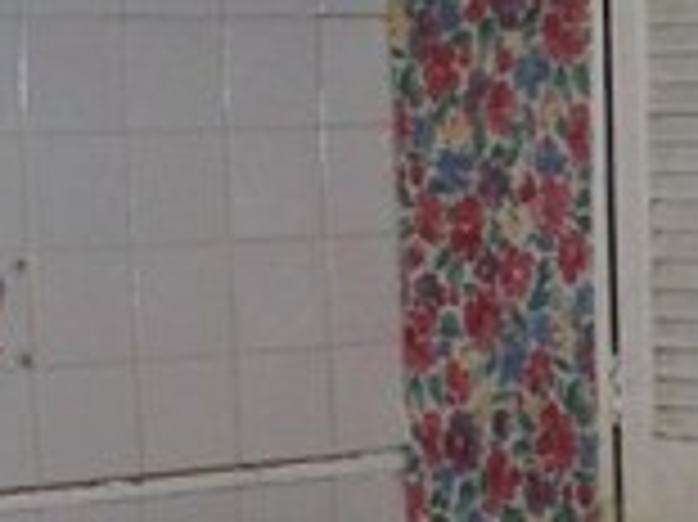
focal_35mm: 153
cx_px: 919
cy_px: 486
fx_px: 3083
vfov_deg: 9.6
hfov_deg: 12.5
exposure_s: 1/30
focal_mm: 7.9
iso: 200
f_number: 3.4
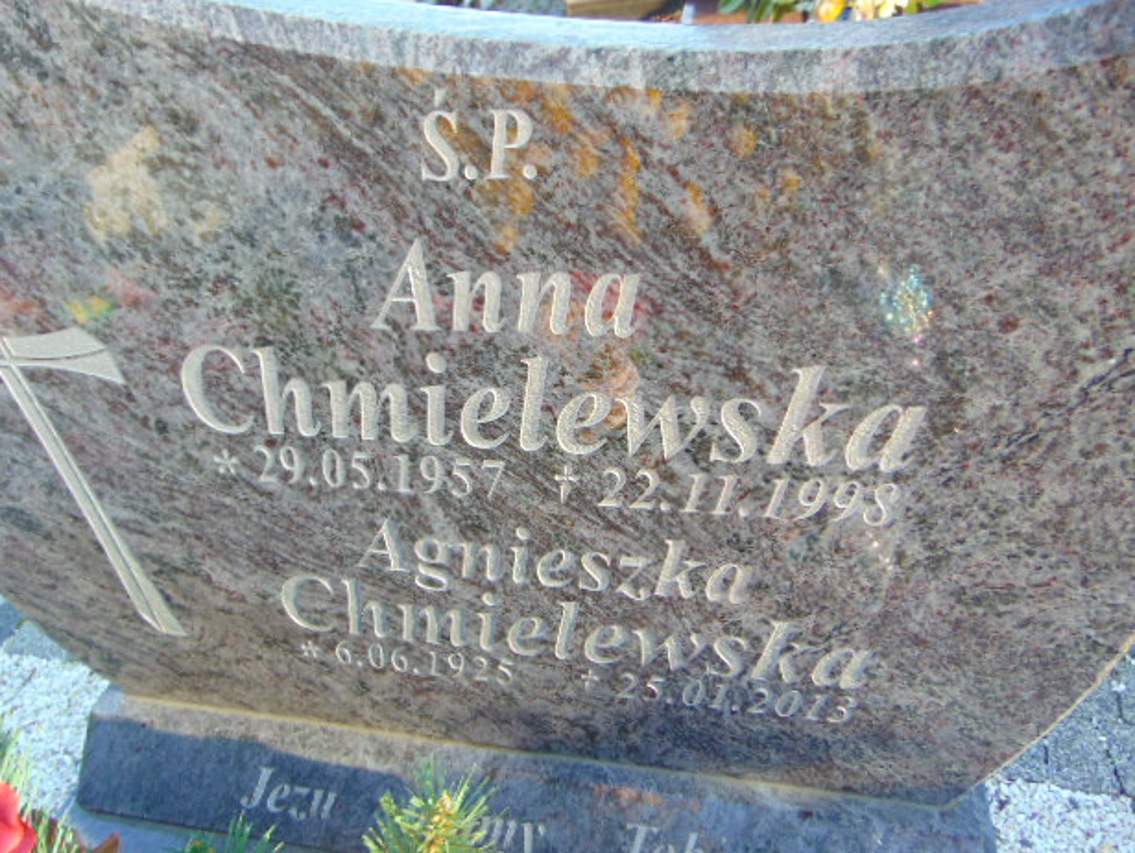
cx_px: 552
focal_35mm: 26
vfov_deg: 53.1
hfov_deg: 67.3
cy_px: 438
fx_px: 853
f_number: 3
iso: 80
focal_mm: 4.5
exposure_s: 1/80
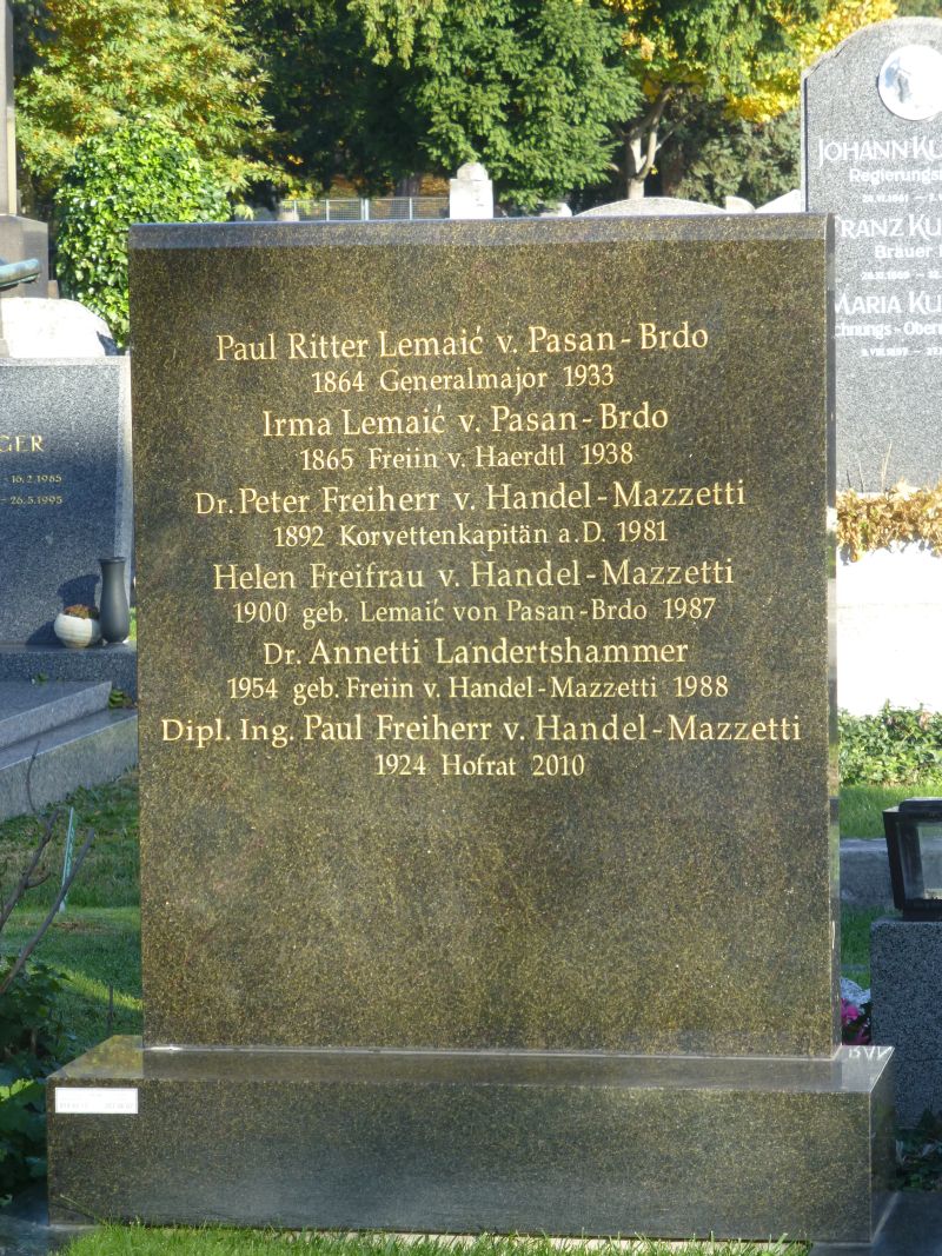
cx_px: 471
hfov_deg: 11.5
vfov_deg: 15.3
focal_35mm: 129
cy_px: 628
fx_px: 4682
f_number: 5.4
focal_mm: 23.1
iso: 100
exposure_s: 1/125
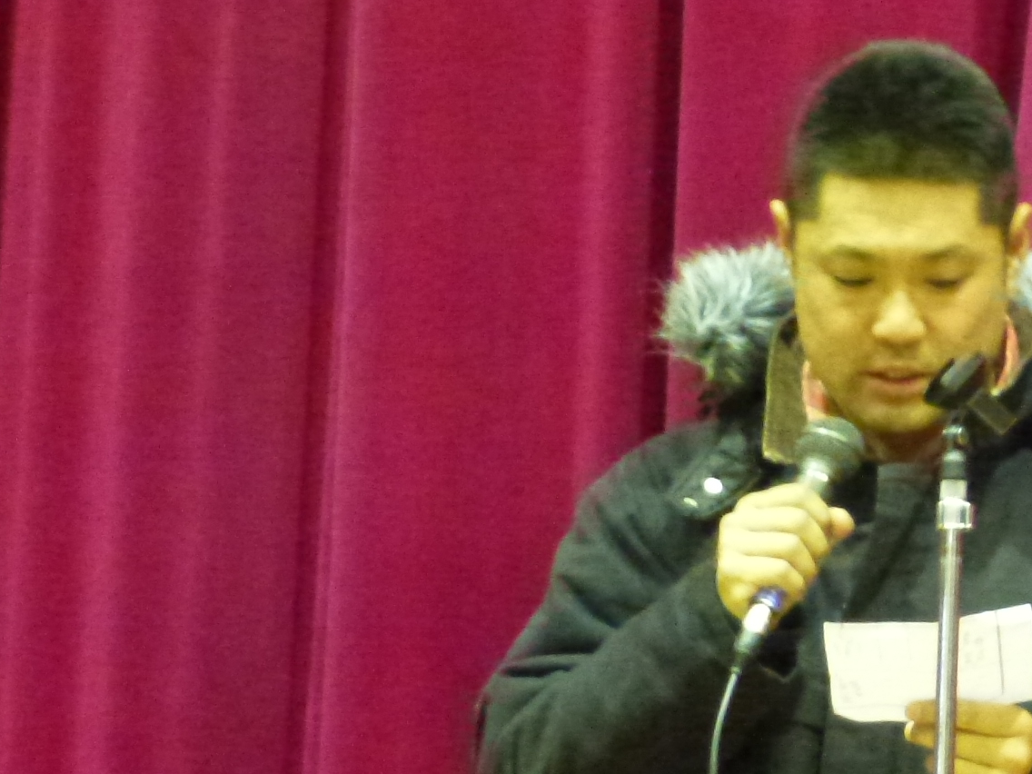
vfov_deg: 4.6
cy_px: 501
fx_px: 9540
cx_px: 1053
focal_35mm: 320
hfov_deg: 6.2
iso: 1600
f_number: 5.3
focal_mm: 25.5
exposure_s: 1/5
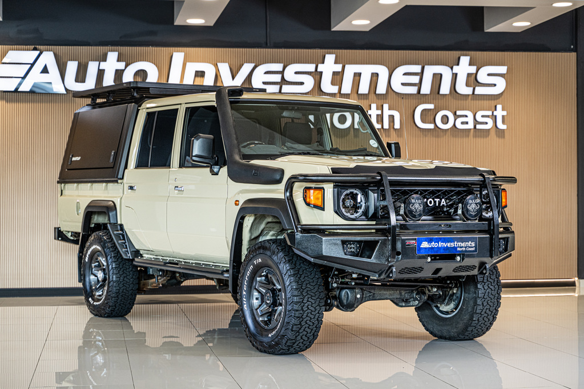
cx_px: 292
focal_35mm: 75
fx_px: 1217
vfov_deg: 18.2
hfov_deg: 27.0
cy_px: 194
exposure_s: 1/160
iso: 640
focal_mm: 75
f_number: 4
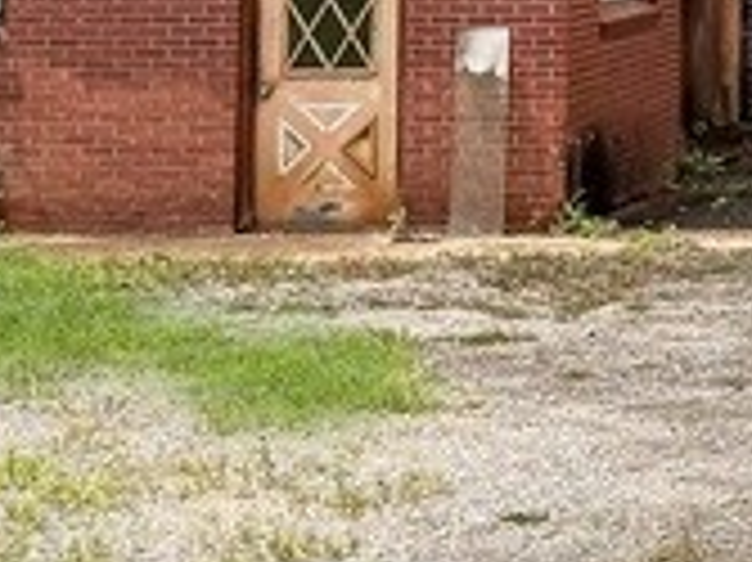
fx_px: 3191
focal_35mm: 147
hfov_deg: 12.8
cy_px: -333
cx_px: 1085
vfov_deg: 9.7
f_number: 1.8
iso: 80
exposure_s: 1/5300
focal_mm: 6.76
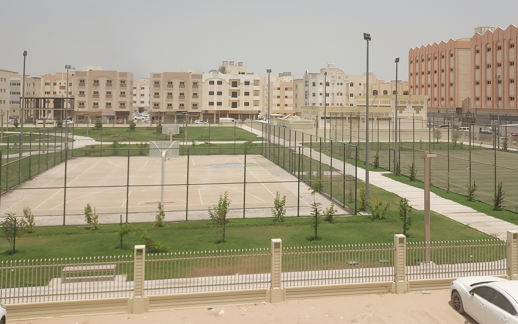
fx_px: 508
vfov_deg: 34.7
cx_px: 294
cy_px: 85
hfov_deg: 53.8
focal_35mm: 36
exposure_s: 1/1457
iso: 40
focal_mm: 4.6
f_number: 1.8
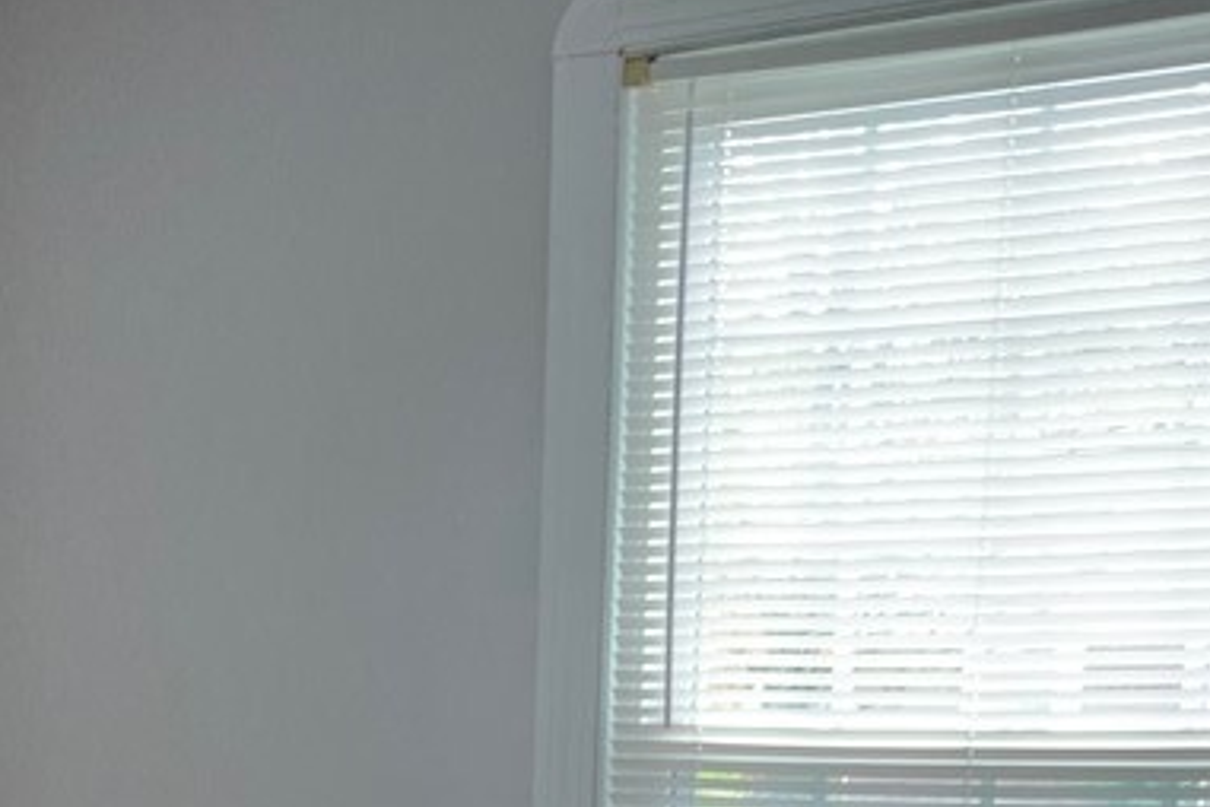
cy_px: 1328
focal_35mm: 81
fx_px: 2722
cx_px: 245
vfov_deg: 15.2
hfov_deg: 24.7
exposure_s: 1/78
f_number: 1.8
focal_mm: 3
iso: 64
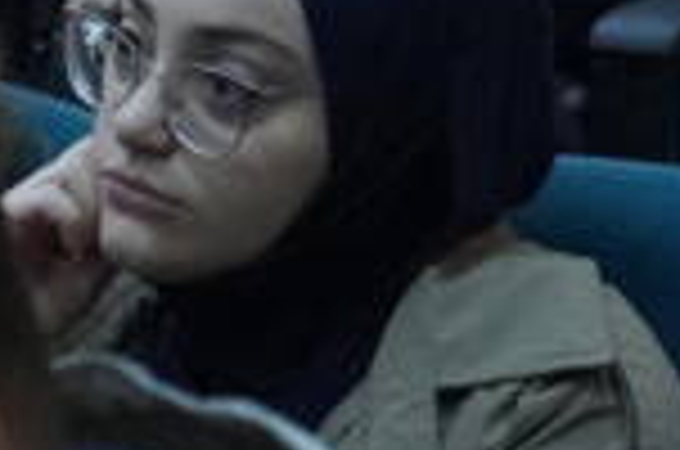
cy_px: -1010
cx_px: 698
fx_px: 8199
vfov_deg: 3.1
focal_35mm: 435
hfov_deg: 4.7
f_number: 4
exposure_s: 1/160
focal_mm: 64
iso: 10000
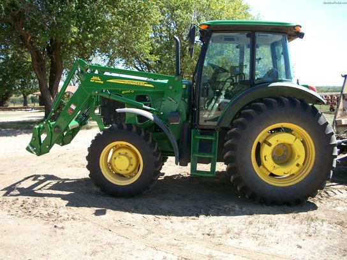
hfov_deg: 52.6
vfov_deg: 40.7
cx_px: 174
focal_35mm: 35
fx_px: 351
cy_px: 130
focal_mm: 6.3
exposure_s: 1/400
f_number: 3.1
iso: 80
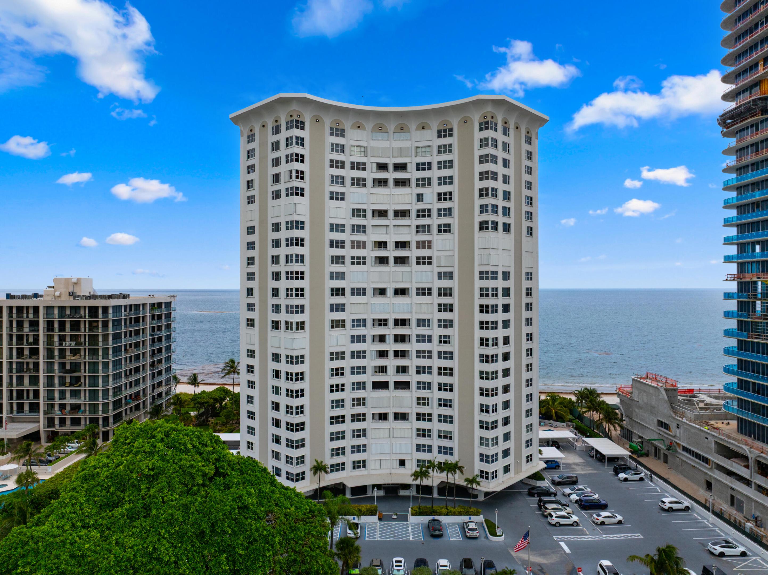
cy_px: 288
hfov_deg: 71.6
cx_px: 384
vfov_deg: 56.8
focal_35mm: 24
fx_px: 532
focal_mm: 12.29
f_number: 2.8
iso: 110
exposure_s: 1/240
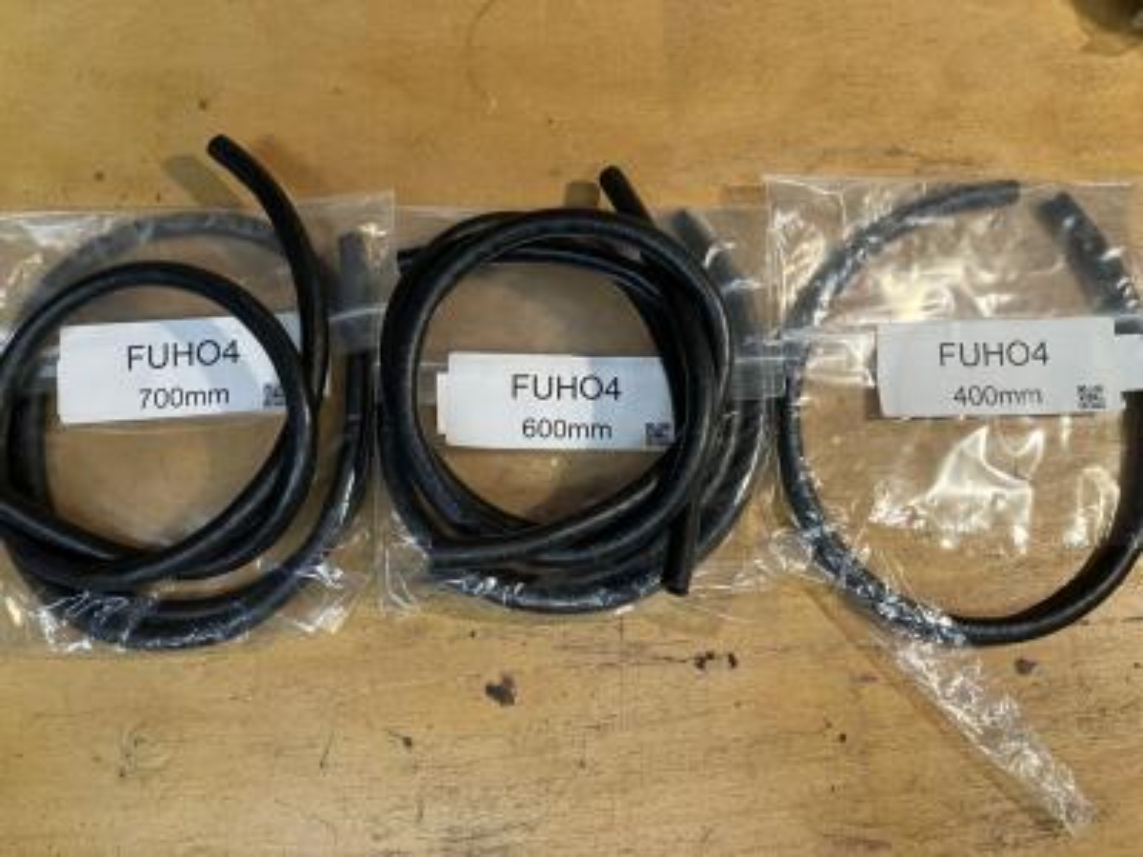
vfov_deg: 49.7
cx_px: 572
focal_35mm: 28
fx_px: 925
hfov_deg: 63.4
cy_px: 428
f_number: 1.8
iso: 100
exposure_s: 1/50
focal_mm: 3.99
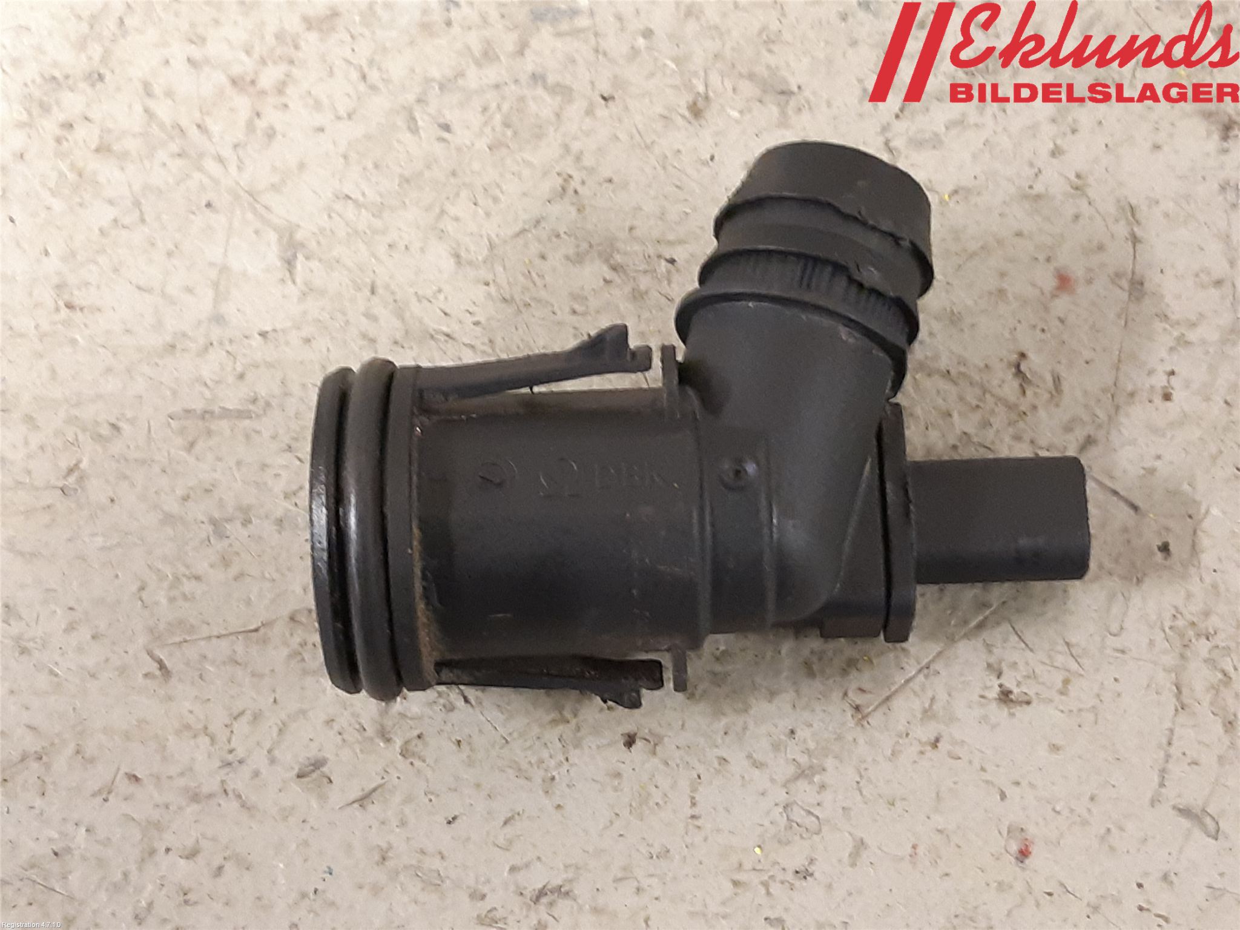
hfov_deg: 67.3
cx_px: 620
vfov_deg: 53.1
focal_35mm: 26
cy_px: 465
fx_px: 931
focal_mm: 3.93
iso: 250
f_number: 1.7
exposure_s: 1/25
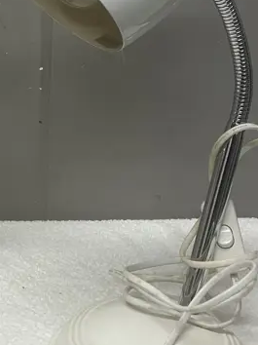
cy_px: 79
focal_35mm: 81
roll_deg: +0.9
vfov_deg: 23.8
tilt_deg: -12.8
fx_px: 806
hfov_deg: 17.1
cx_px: -82
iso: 50
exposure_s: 1/50
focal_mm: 3.99
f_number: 1.8
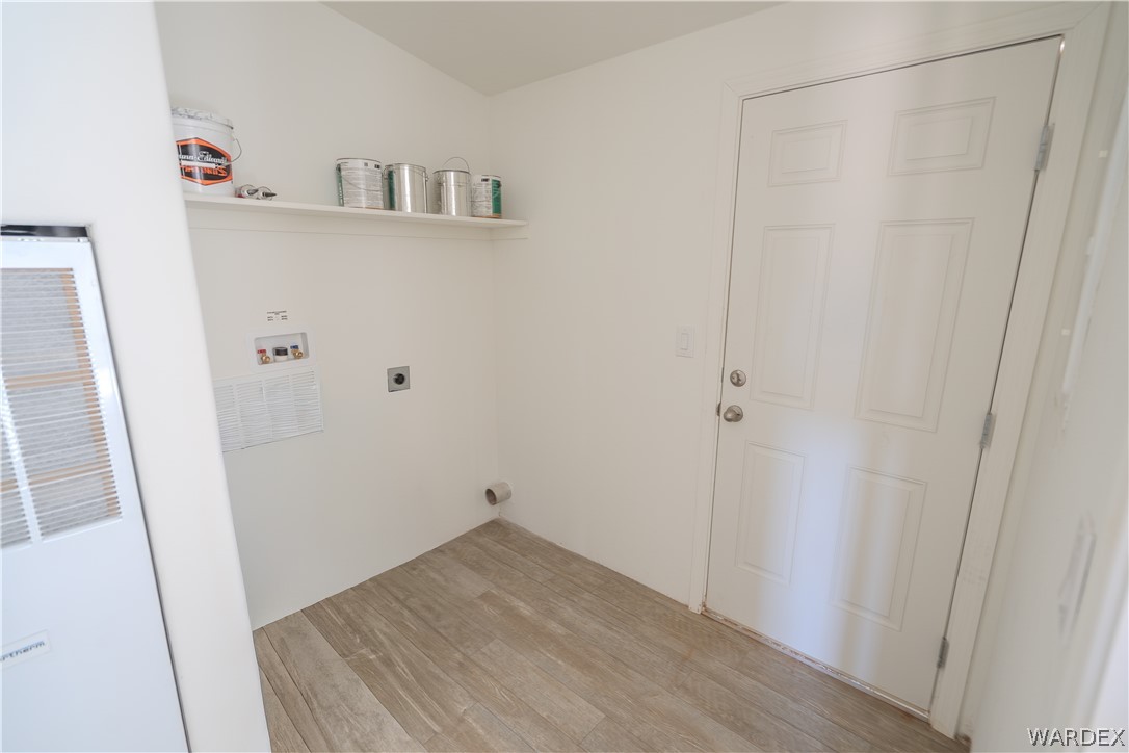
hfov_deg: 96.7
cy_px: 376
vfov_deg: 73.7
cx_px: 564
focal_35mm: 16
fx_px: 502
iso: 200
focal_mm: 16
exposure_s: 1/40
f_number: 4
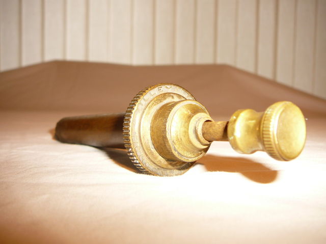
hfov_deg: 52.6
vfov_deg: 40.7
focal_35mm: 35
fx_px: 330
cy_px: 122
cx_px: 163
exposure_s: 1/30
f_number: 2.8
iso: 80
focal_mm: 5.2
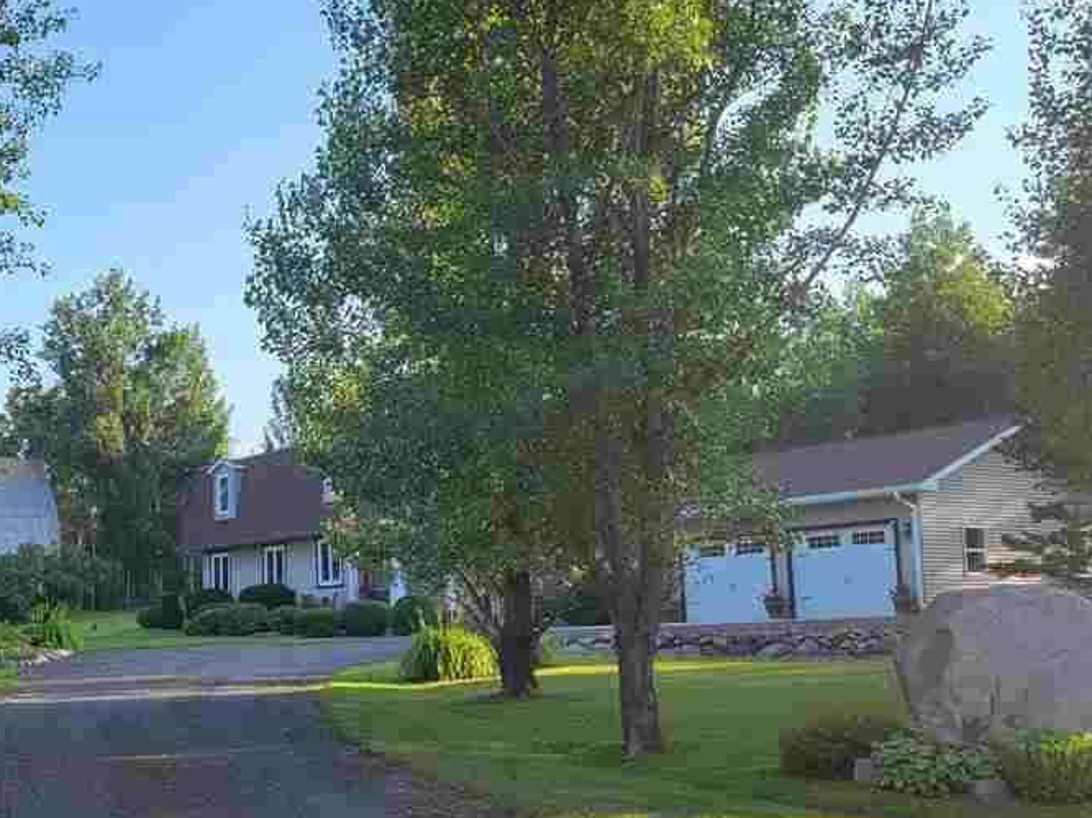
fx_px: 1577
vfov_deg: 29.1
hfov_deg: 37.6
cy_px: 439
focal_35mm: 50
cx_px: 333
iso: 40
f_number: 1.8
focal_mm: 5.4
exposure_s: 1/466
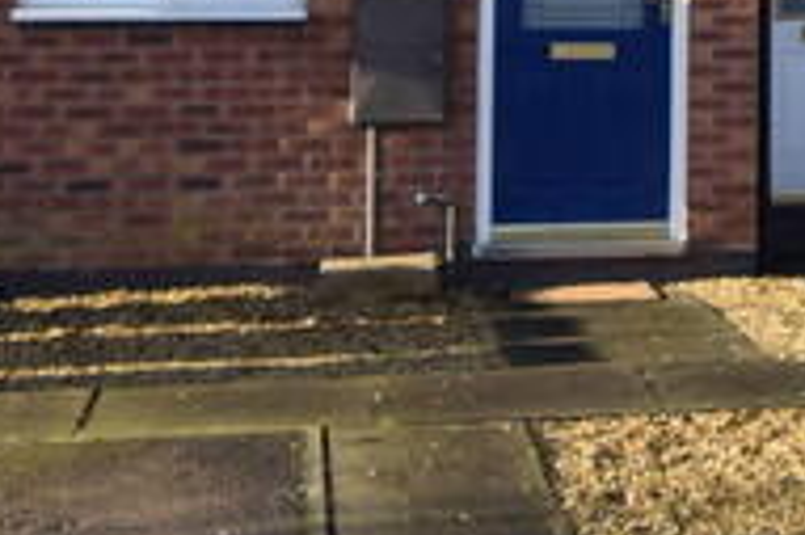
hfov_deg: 22.5
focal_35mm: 89
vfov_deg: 14.6
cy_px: -206
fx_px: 1981
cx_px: 712
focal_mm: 11
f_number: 6.3
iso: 100
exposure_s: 1/160
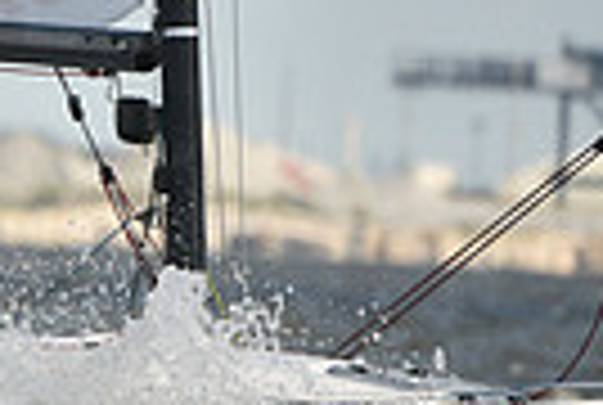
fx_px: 25399
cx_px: -680
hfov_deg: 1.4
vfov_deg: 0.9
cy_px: 317
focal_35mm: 1513
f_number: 5.6
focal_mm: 350
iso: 250
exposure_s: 1/1250
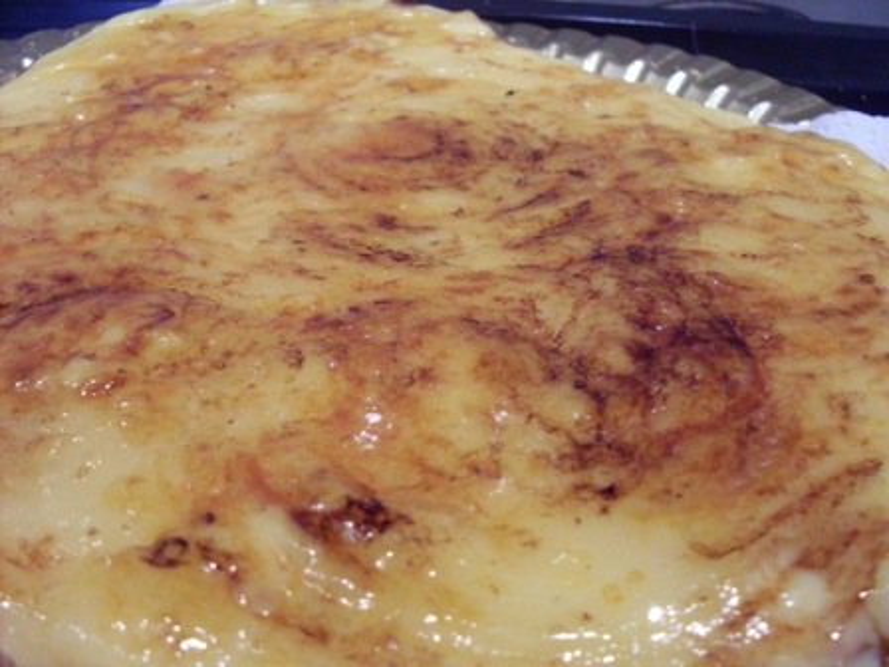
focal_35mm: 38
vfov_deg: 37.7
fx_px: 976
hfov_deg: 49.0
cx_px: 444
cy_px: 334
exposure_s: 1/30
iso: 200
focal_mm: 6.3
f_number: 2.8
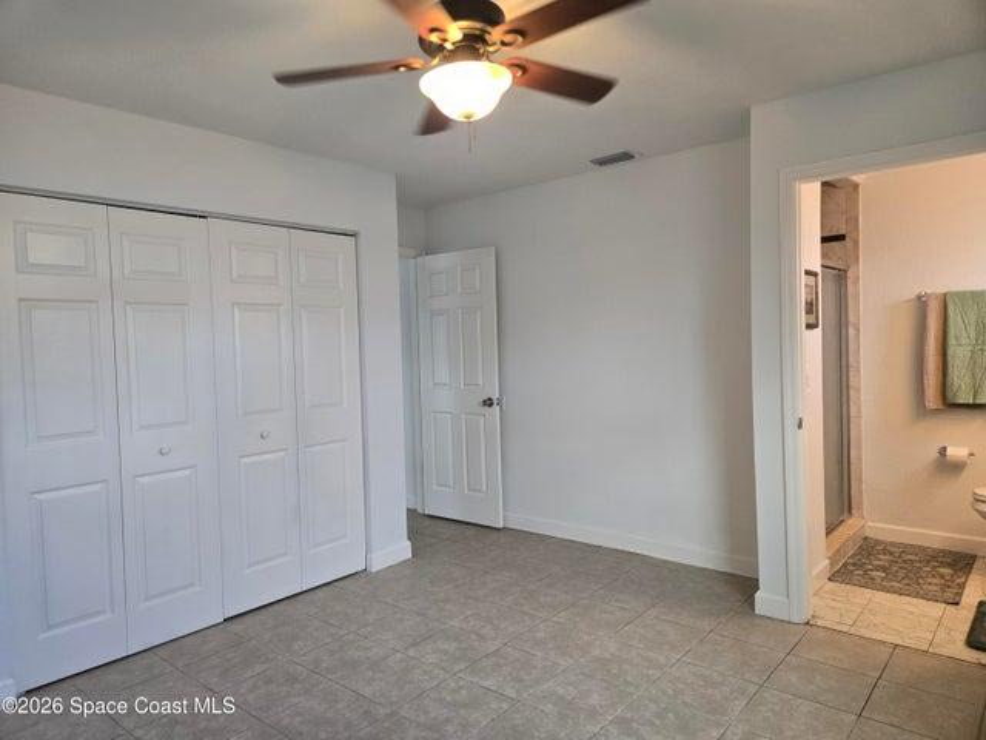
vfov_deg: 58.9
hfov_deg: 73.9
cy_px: 370
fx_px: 655
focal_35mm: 23
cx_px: 493
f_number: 1.8
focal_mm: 5.4
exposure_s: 1/120
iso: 125
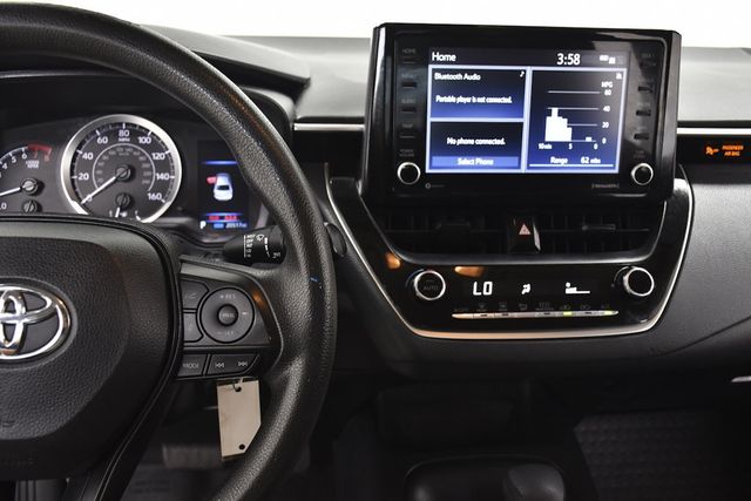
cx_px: 376
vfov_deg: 36.9
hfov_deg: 53.1
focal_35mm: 36
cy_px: 250
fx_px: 751
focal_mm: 24
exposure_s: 1/60
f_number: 5.6
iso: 1250
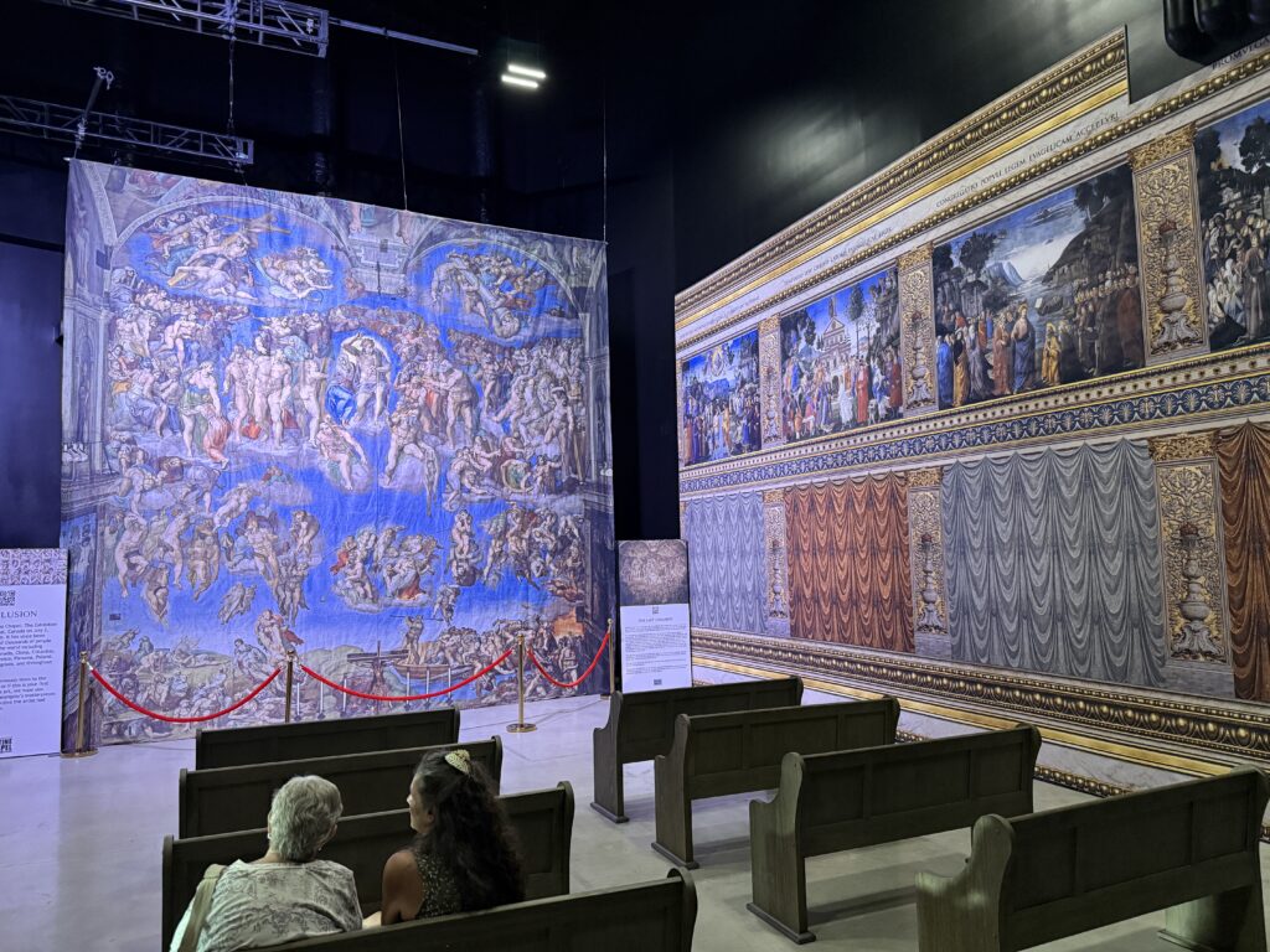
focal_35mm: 24
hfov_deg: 71.6
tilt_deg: +5.1
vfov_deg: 56.8
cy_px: 476
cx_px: 635
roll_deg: +0.4
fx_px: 881
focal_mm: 6.76
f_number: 1.78
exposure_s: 1/60
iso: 640
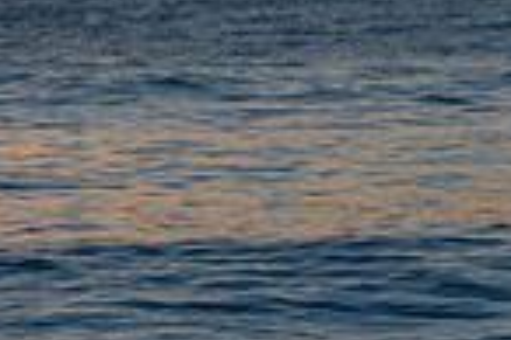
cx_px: -472
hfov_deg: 2.1
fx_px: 13583
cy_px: 30
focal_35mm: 958
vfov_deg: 1.4
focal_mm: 240
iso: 31
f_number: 5.6
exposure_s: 1/160
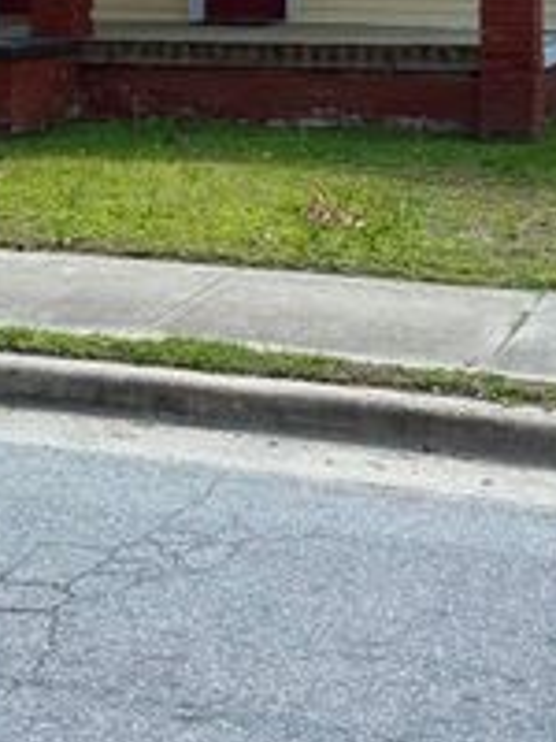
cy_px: -128
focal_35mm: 80
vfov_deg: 22.6
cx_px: 226
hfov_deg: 18.4
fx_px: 1713
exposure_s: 1/2299
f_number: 1.78
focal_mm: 6.76
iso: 100
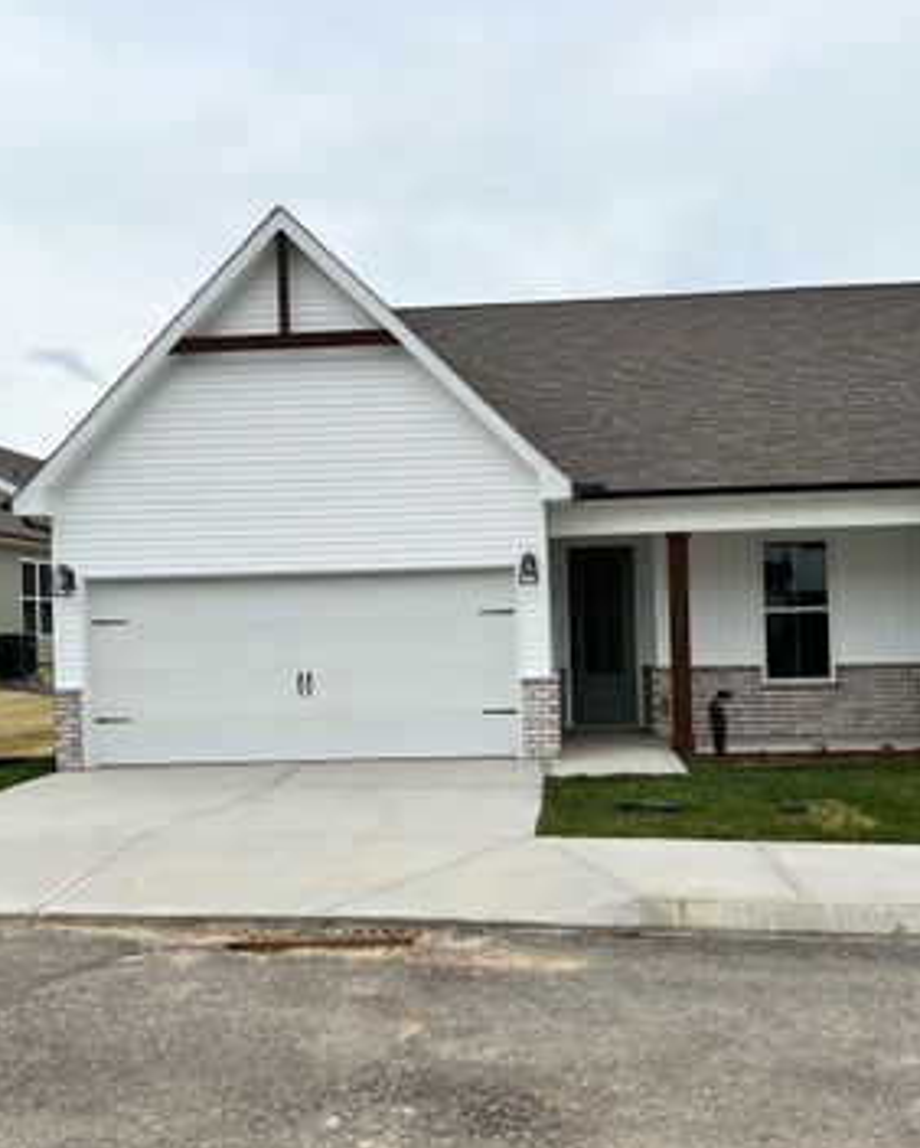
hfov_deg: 41.2
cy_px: 602
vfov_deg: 50.2
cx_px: 489
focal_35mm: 36
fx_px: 1224
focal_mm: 5.7
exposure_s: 1/6211
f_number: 1.5
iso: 50
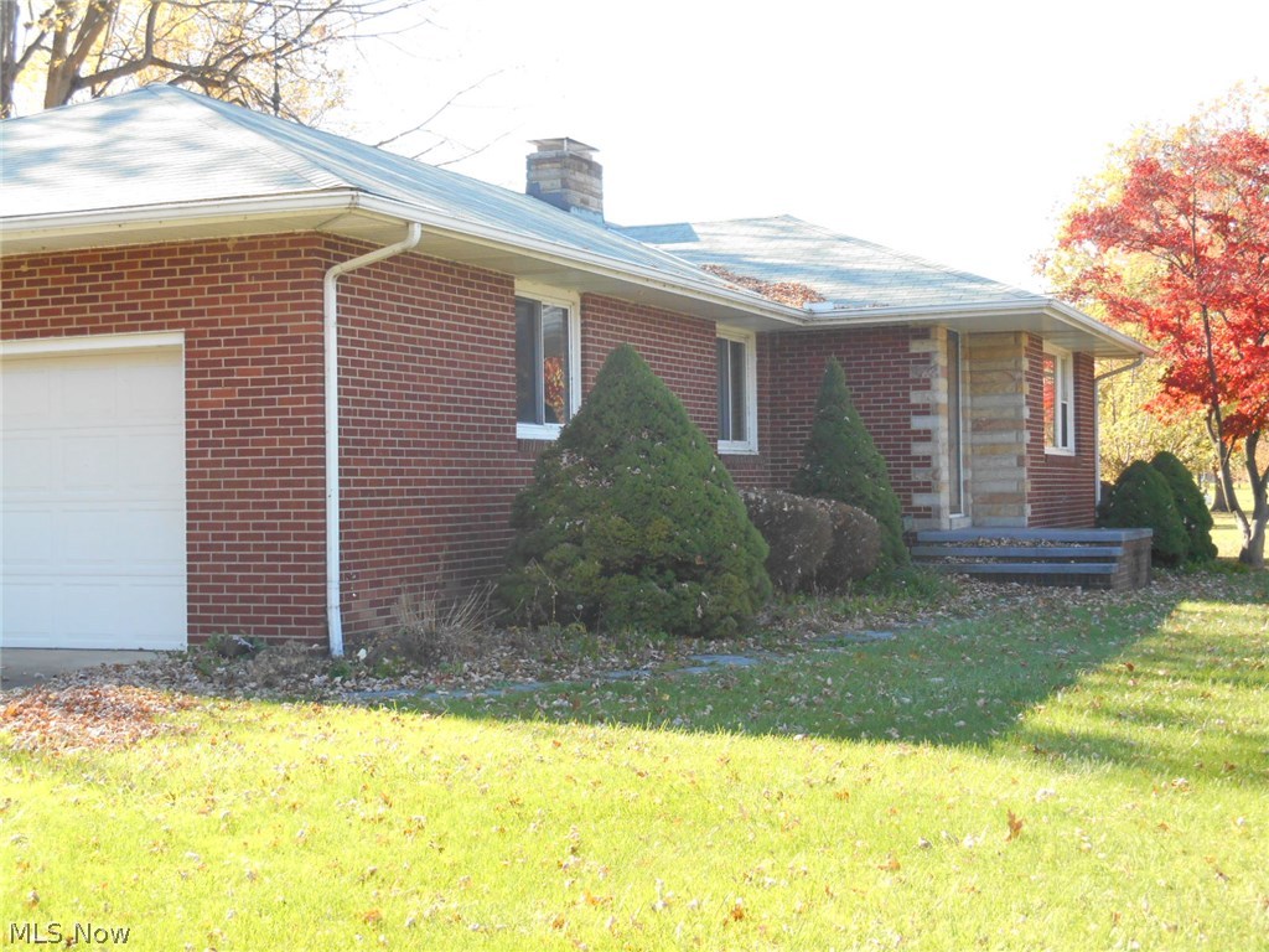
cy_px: 476
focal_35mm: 53
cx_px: 634
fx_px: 1943
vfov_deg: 27.5
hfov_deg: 36.2
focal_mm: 9.5
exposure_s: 1/250
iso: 280
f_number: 4.2
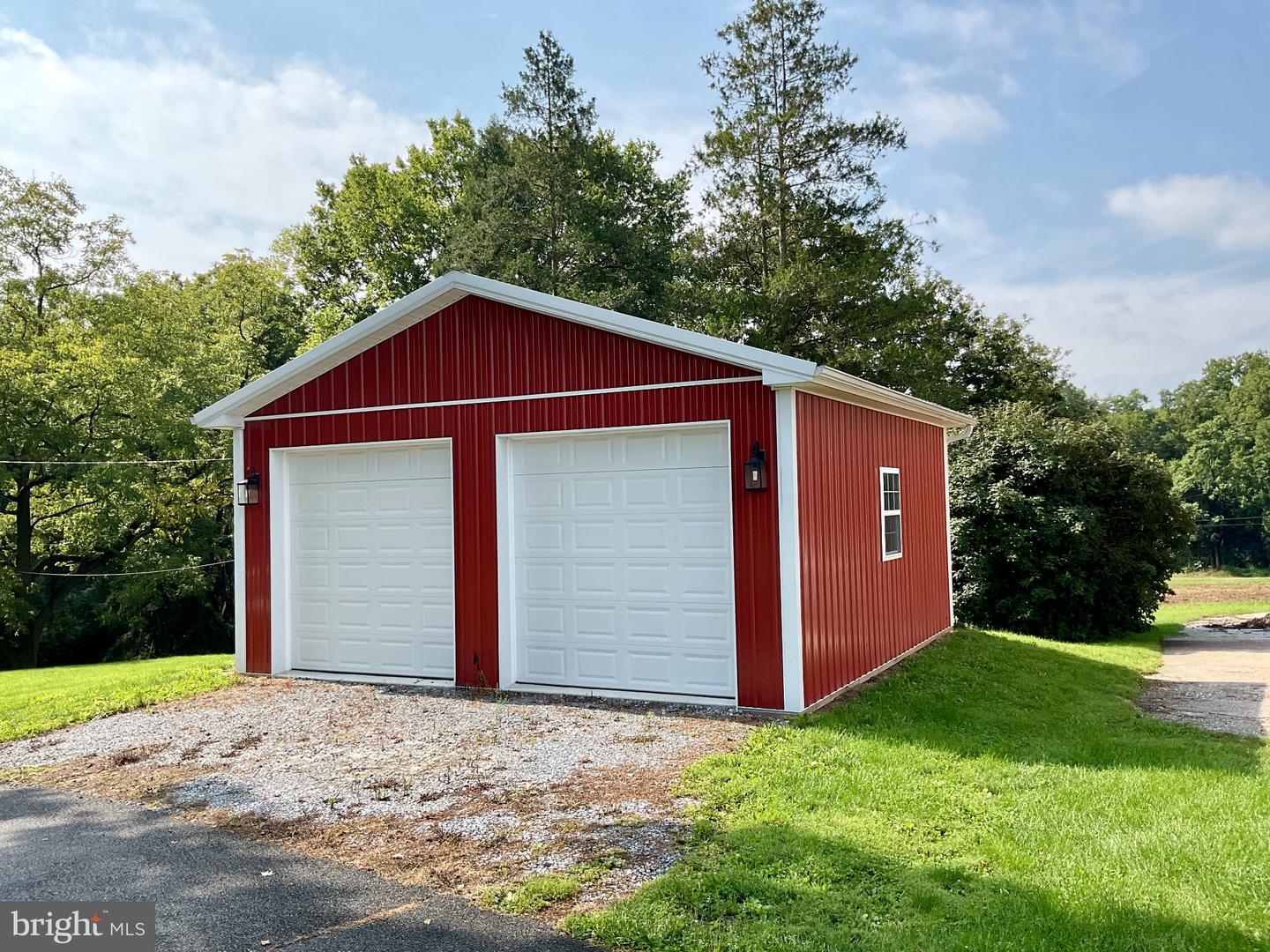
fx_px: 1064
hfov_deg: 61.7
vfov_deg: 48.2
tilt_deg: +0.3
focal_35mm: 29
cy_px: 476
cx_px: 635
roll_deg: +0.4
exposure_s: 1/1221
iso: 16
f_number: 1.8
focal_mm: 3
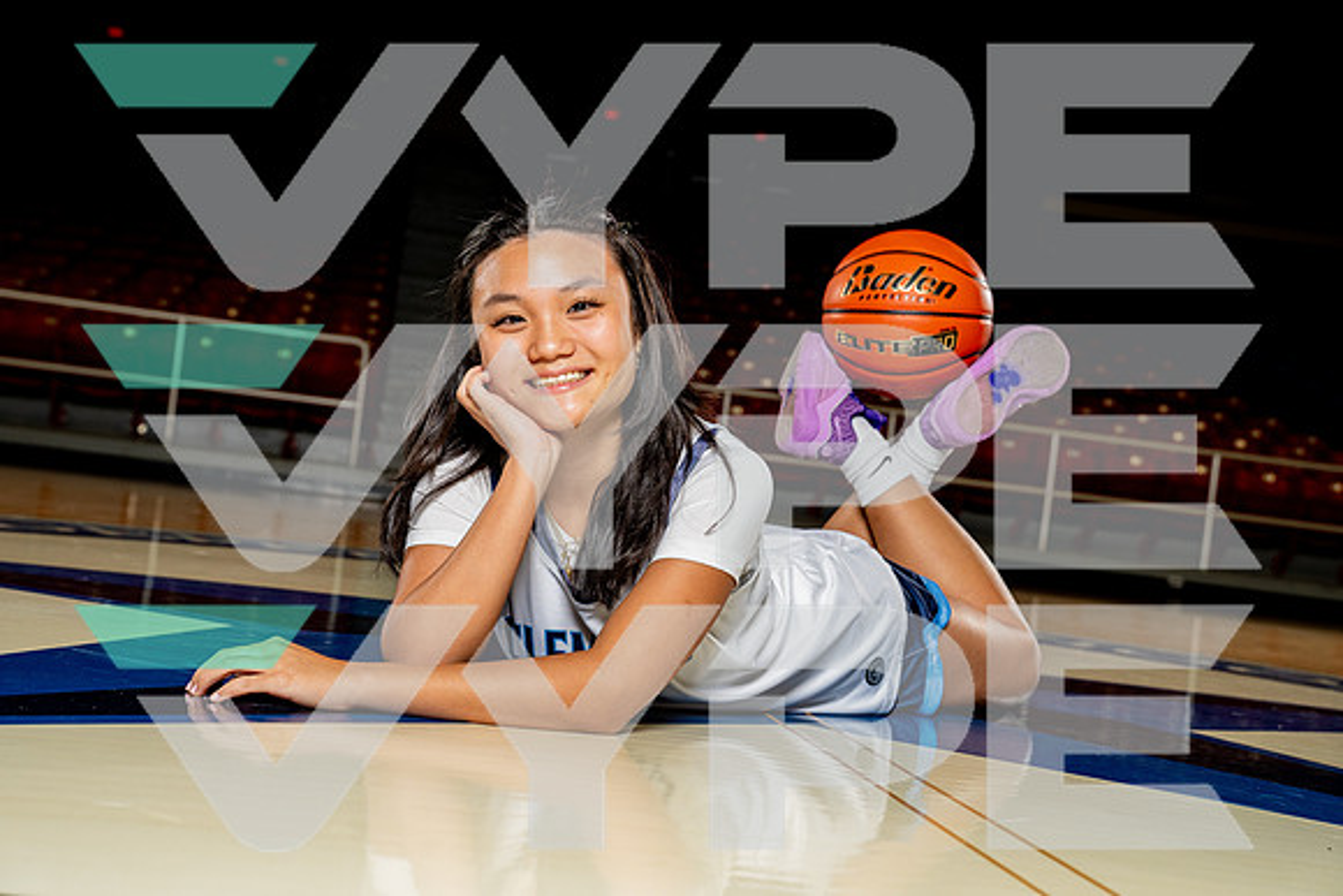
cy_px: 448
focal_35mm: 50
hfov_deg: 39.6
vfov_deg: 27.0
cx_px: 672
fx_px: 1866
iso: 640
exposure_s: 1/250
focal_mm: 50
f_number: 5.6
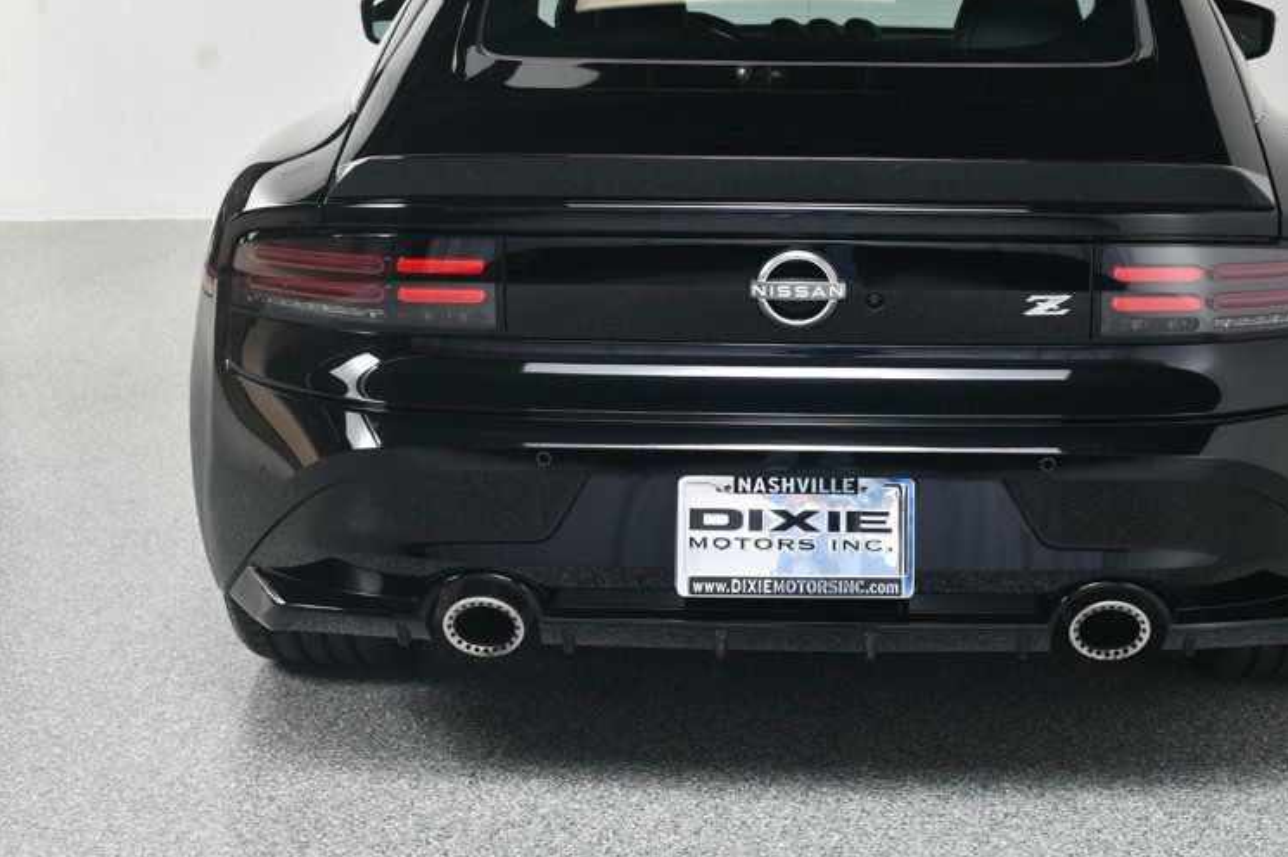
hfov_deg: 30.4
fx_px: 2360
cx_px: 826
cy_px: 327
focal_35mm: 66
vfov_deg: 20.6
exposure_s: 1/160
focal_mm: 32
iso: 100
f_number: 9
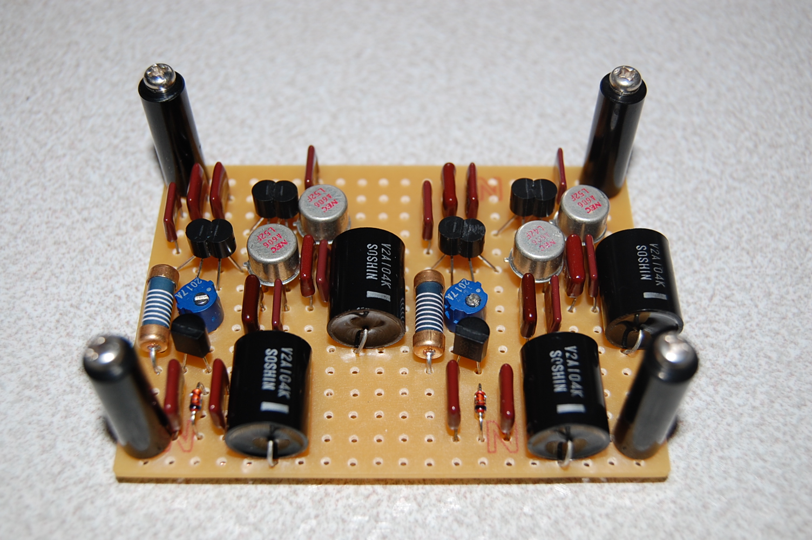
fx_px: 1082
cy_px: 270
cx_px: 406
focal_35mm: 48
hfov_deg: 41.1
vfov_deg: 28.0
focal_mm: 32
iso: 200
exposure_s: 1/125
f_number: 5.6
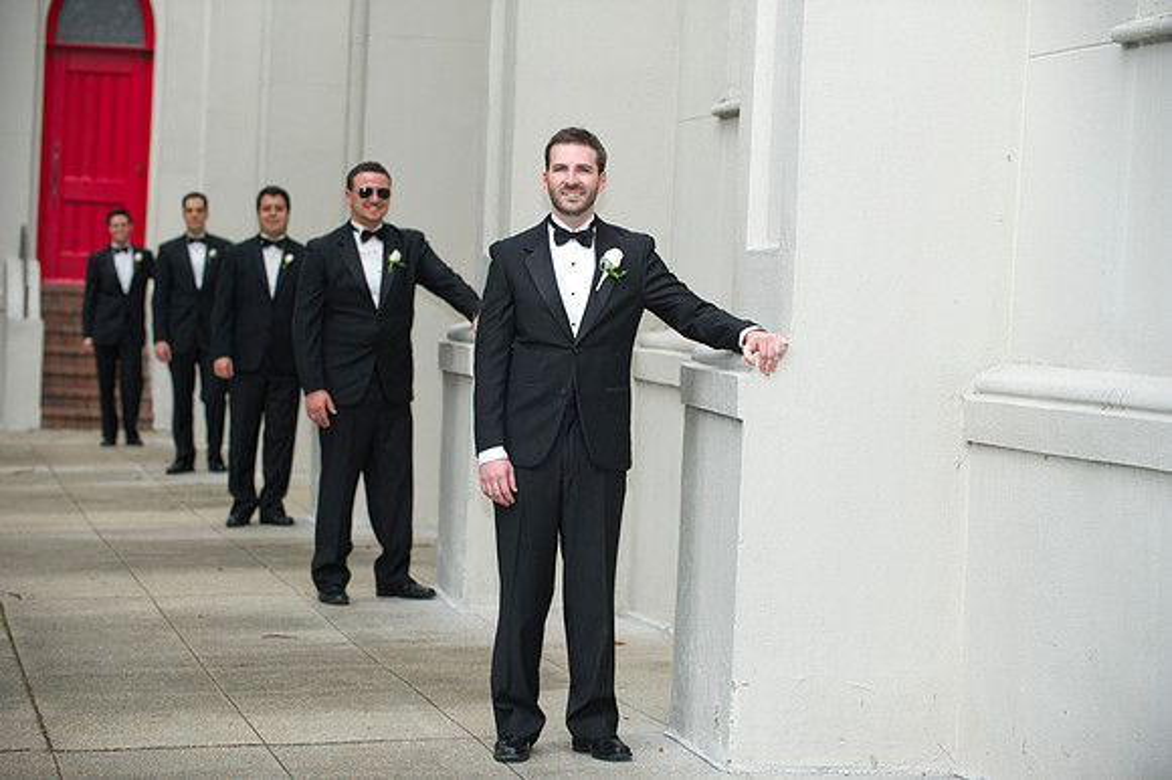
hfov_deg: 20.0
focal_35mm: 102
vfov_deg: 13.4
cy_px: 390
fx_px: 3319
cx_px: 586
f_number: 3.5
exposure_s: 1/125
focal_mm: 102
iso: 400
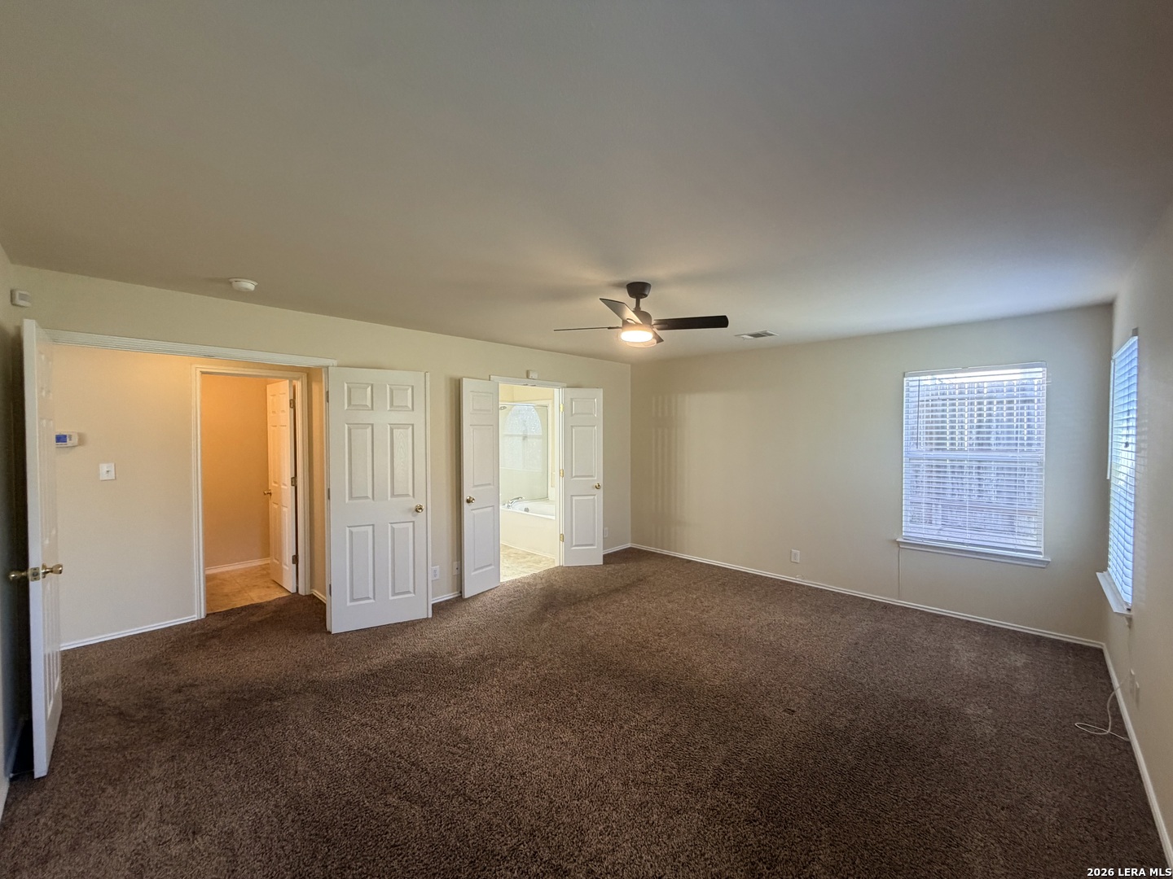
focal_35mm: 14
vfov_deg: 85.7
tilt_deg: -1.8
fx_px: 474
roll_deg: -0.3
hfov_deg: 102.1
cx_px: 586
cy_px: 440
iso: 250
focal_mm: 2.22
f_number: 2.2
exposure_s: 1/111
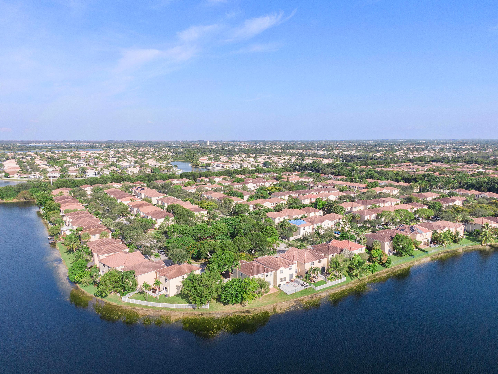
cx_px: 249
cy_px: 187
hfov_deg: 71.6
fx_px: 345
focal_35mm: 24
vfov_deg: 56.8
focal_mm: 4.39
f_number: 2.8
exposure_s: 1/1600
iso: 100
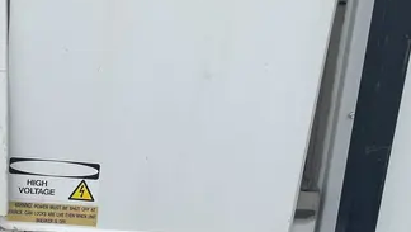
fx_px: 698
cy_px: 120
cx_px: 96
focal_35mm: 64
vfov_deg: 18.9
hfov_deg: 32.1
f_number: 1.6
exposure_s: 1/2618
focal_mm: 4.2
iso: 32
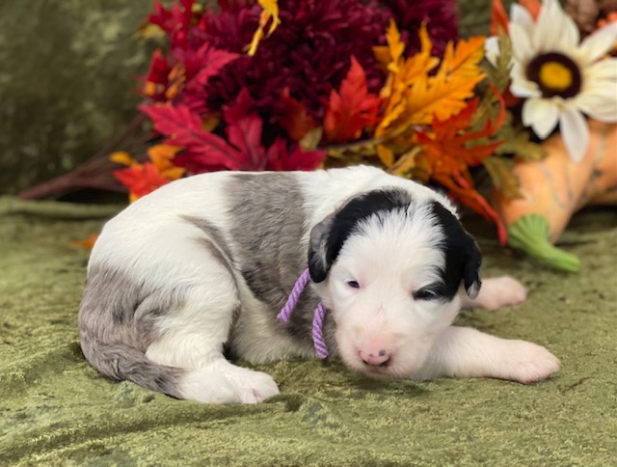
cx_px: 308
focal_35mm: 52
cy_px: 234
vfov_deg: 28.2
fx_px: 930
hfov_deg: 36.7
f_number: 2
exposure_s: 1/120
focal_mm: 6
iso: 250
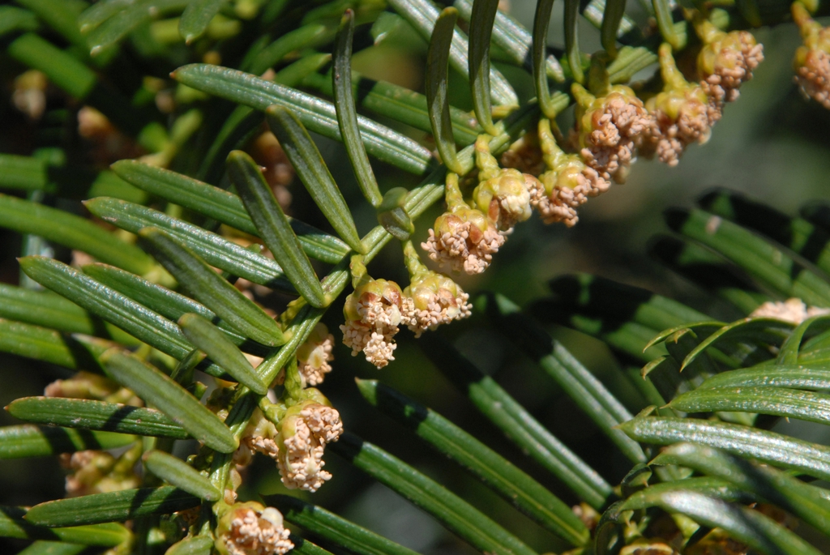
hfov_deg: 4.6
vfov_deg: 3.1
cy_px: 278
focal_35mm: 450
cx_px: 415
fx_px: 10385
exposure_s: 1/350
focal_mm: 300
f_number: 10
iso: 400
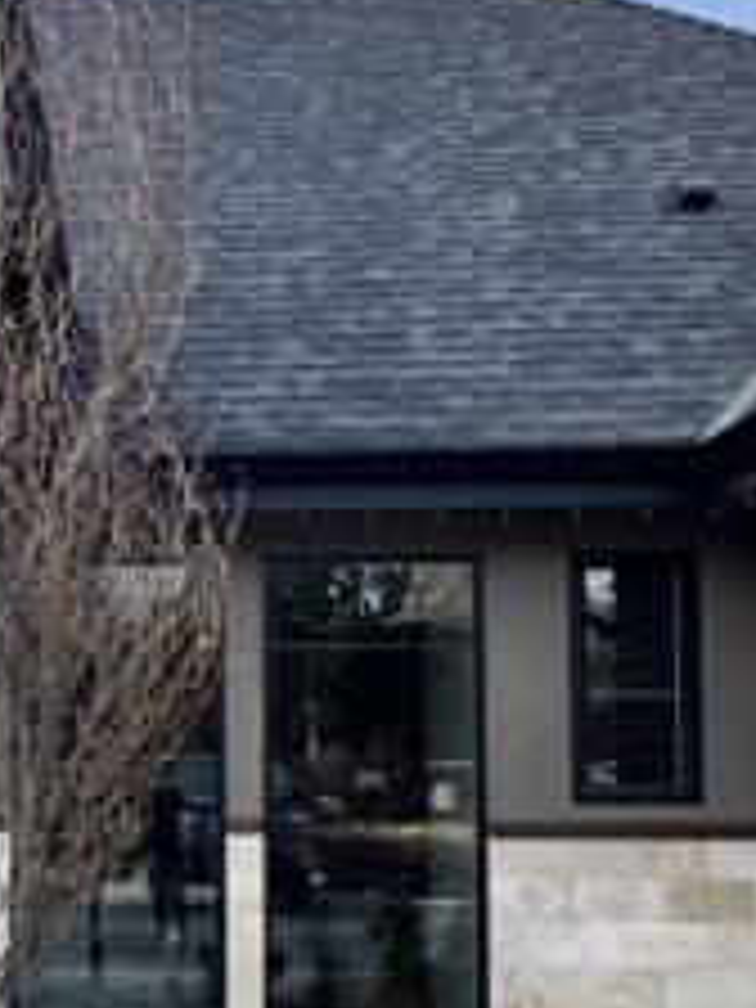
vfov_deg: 37.7
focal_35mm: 50
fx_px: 1456
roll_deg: -0.4
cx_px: -14
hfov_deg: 27.3
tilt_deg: +3.8
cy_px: 688
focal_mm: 2.22
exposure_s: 1/299
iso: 40
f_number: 2.2
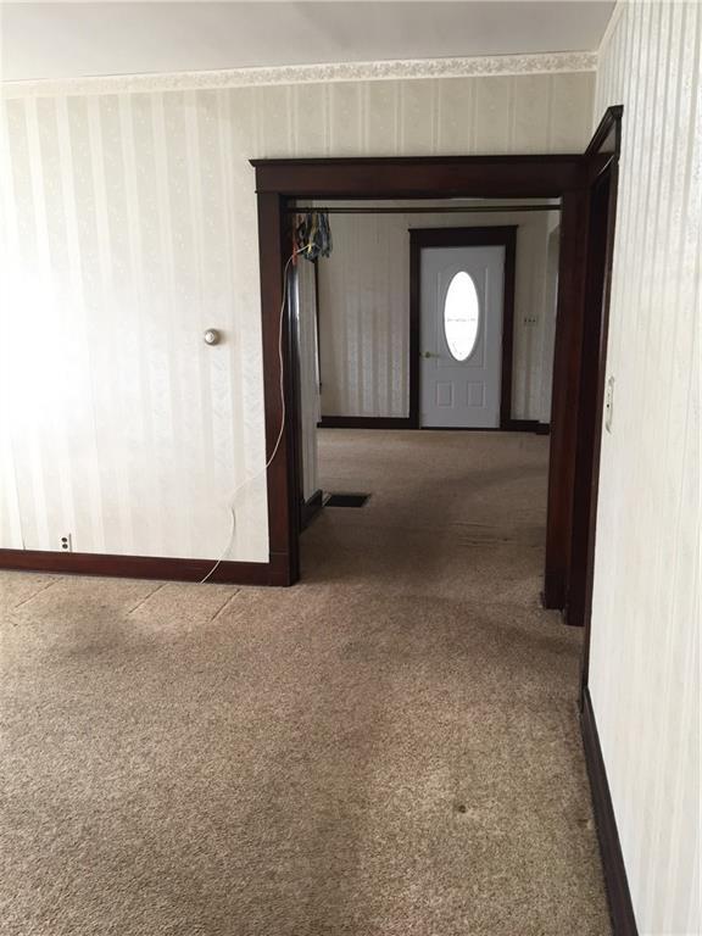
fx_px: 784
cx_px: 351
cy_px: 468
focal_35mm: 29
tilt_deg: -10.8
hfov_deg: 48.2
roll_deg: +2.2
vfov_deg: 61.7
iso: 32
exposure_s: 1/30
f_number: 2.2
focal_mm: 4.15
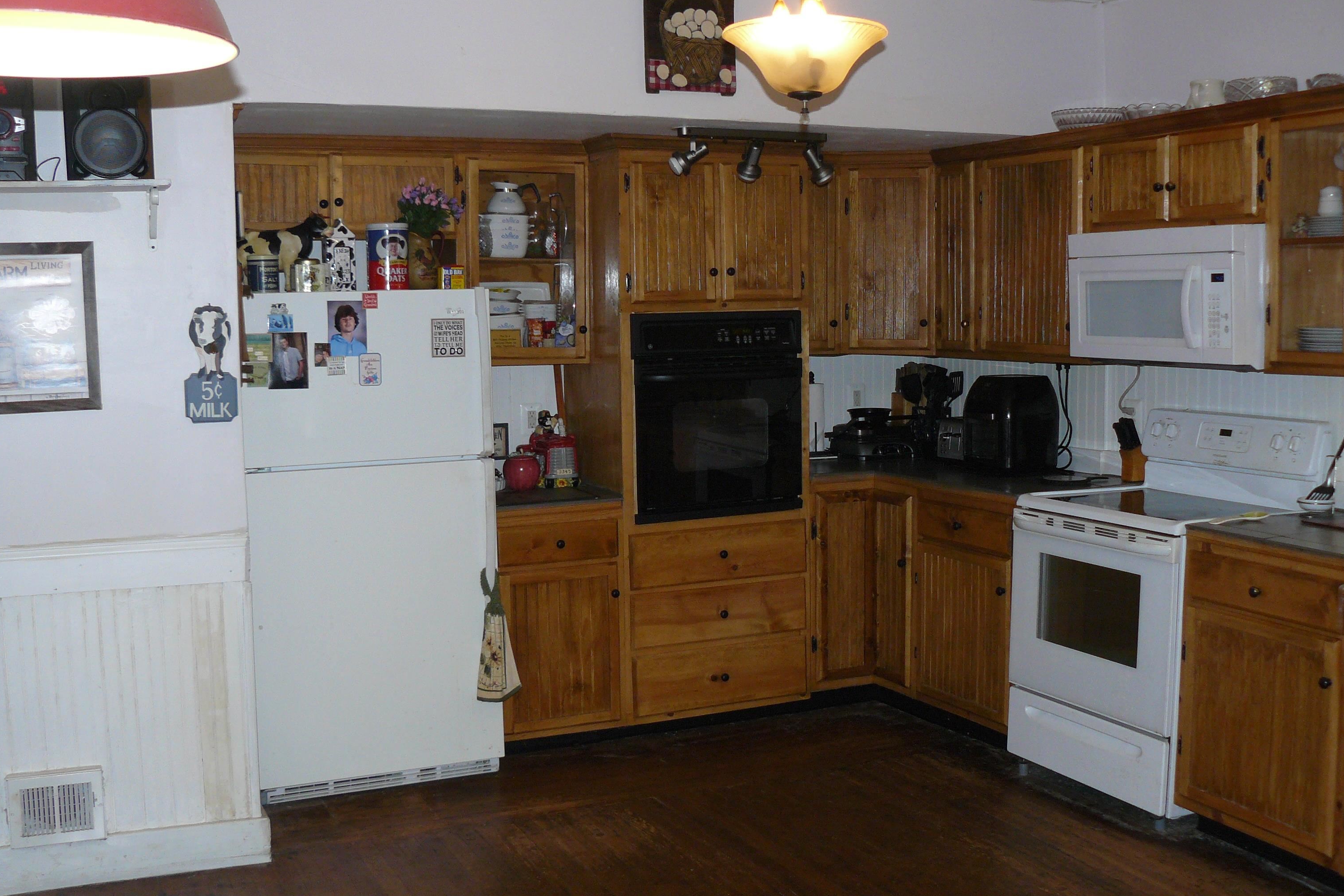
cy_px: 466
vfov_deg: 35.0
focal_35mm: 38
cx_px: 678
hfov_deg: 50.7
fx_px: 1419
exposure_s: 1/50
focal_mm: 6
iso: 160
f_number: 2.8
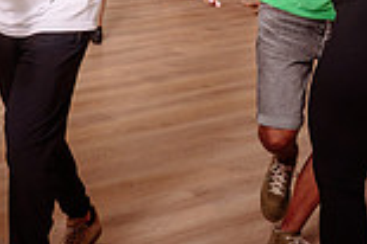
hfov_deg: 22.3
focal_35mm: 90
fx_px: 917
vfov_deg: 15.0
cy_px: 30
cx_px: 59
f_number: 2.8
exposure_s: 1/160
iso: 800
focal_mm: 24
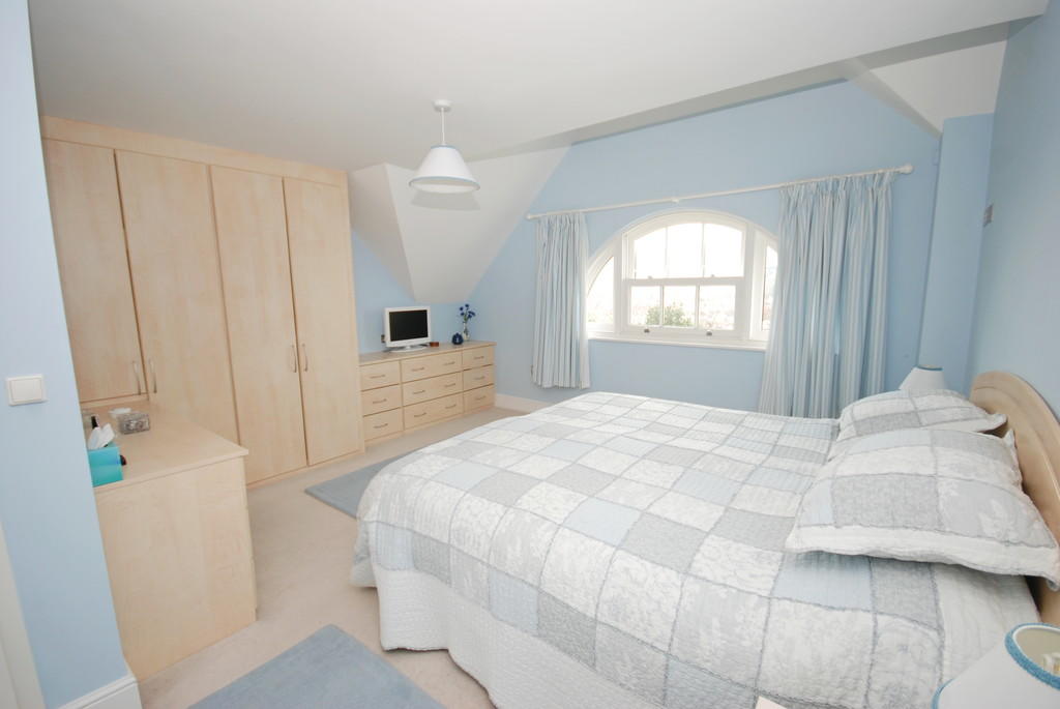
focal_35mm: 15
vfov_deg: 77.5
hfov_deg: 100.3
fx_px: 442
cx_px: 530
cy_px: 354
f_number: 4.5
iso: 200
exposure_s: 1/80
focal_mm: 10
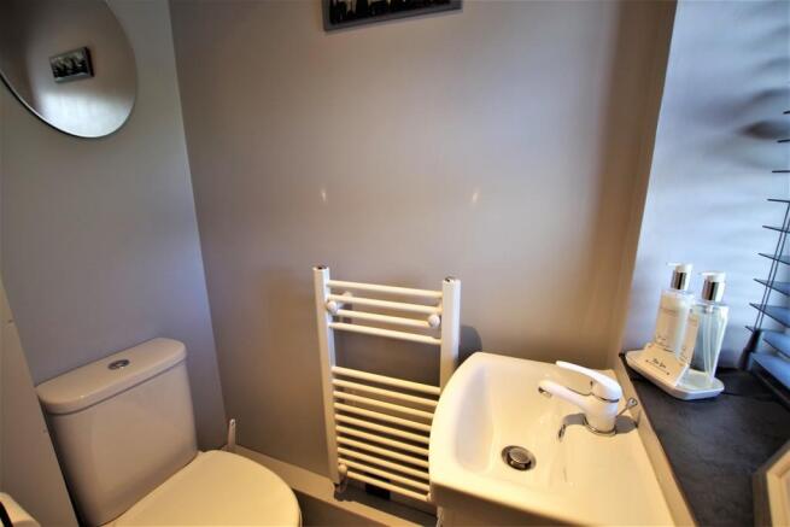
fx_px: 329
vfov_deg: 77.4
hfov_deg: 100.4
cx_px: 395
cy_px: 264
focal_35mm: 15
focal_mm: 10
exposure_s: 1/25
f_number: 3.5
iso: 200
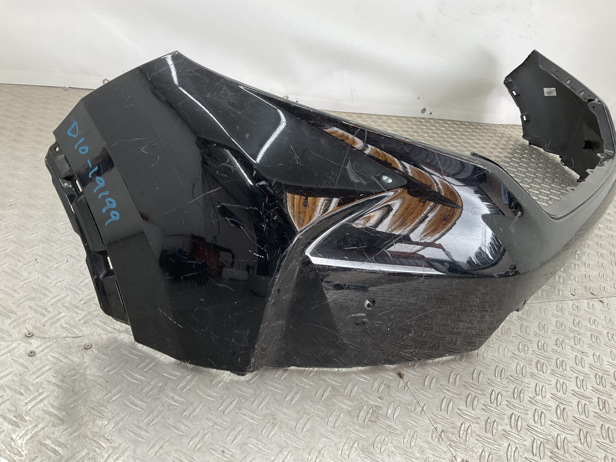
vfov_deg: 48.2
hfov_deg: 61.7
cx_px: 308
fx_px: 516
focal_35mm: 29
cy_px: 231
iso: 25
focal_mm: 3
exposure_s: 1/100
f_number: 1.8
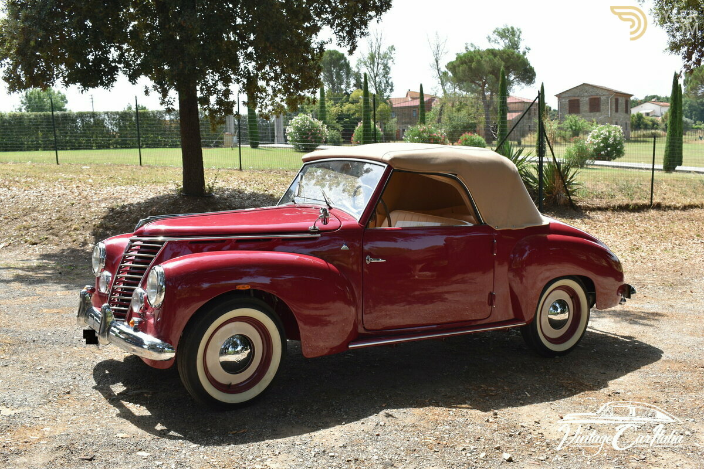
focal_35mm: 38
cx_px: 352
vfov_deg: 35.5
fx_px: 733
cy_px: 234
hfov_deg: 51.3
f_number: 7.1
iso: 200
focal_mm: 25
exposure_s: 1/250
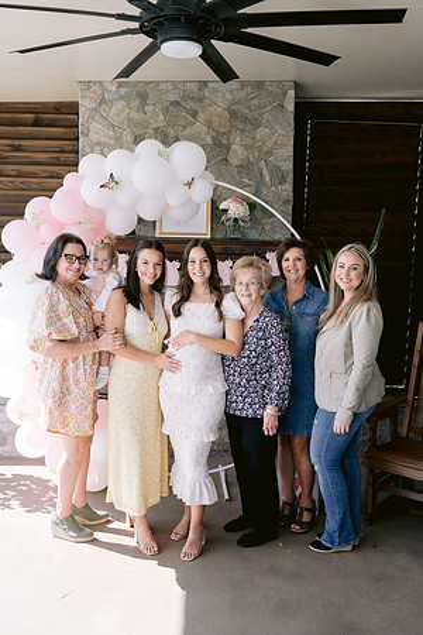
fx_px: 617
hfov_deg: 37.9
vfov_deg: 54.4
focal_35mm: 35
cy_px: 318
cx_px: 212
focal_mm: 35
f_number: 5.6
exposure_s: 1/400
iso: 400
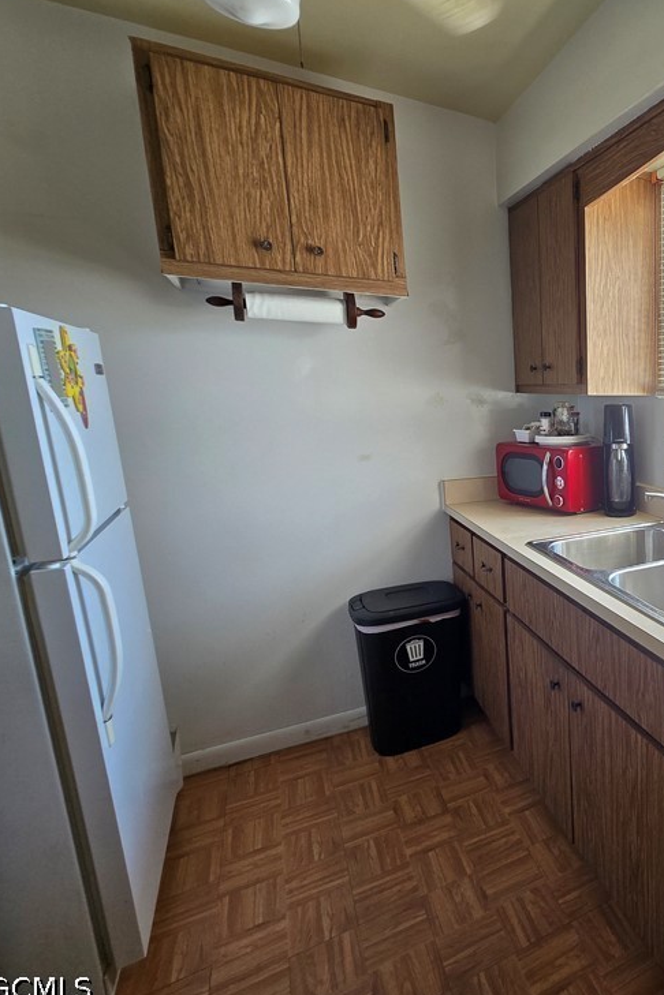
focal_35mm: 19
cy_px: 487
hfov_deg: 51.7
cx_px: 663
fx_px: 526
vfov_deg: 86.9
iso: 80
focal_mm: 2.2
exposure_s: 1/60
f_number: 2.2
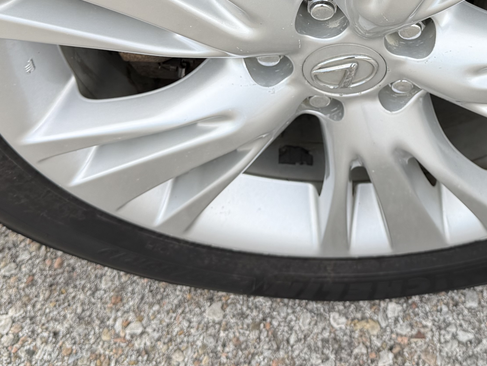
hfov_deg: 30.7
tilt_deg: -43.4
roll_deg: +0.3
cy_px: -15
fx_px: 872
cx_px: 360
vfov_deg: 22.6
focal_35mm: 62
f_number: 1.78
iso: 80
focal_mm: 6.76
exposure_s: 1/405
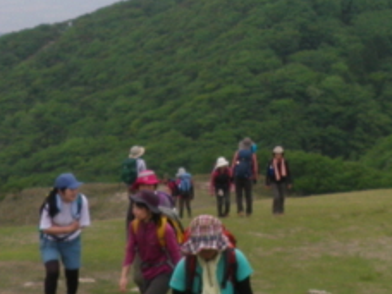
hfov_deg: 15.7
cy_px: -95
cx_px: 387
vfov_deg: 11.7
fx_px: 1393
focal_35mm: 123
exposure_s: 1/200
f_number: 6.3
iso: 64
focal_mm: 6.2
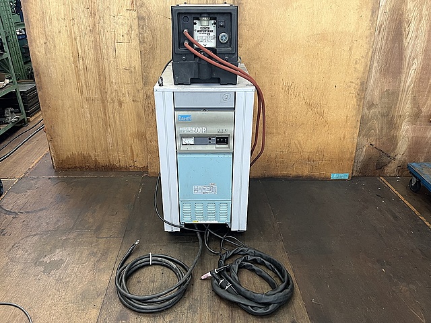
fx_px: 324
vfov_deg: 53.1
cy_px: 162
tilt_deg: -26.9
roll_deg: +0.2
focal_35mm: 26
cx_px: 216
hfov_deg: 67.3
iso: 125
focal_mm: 5.1
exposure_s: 1/61
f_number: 1.6
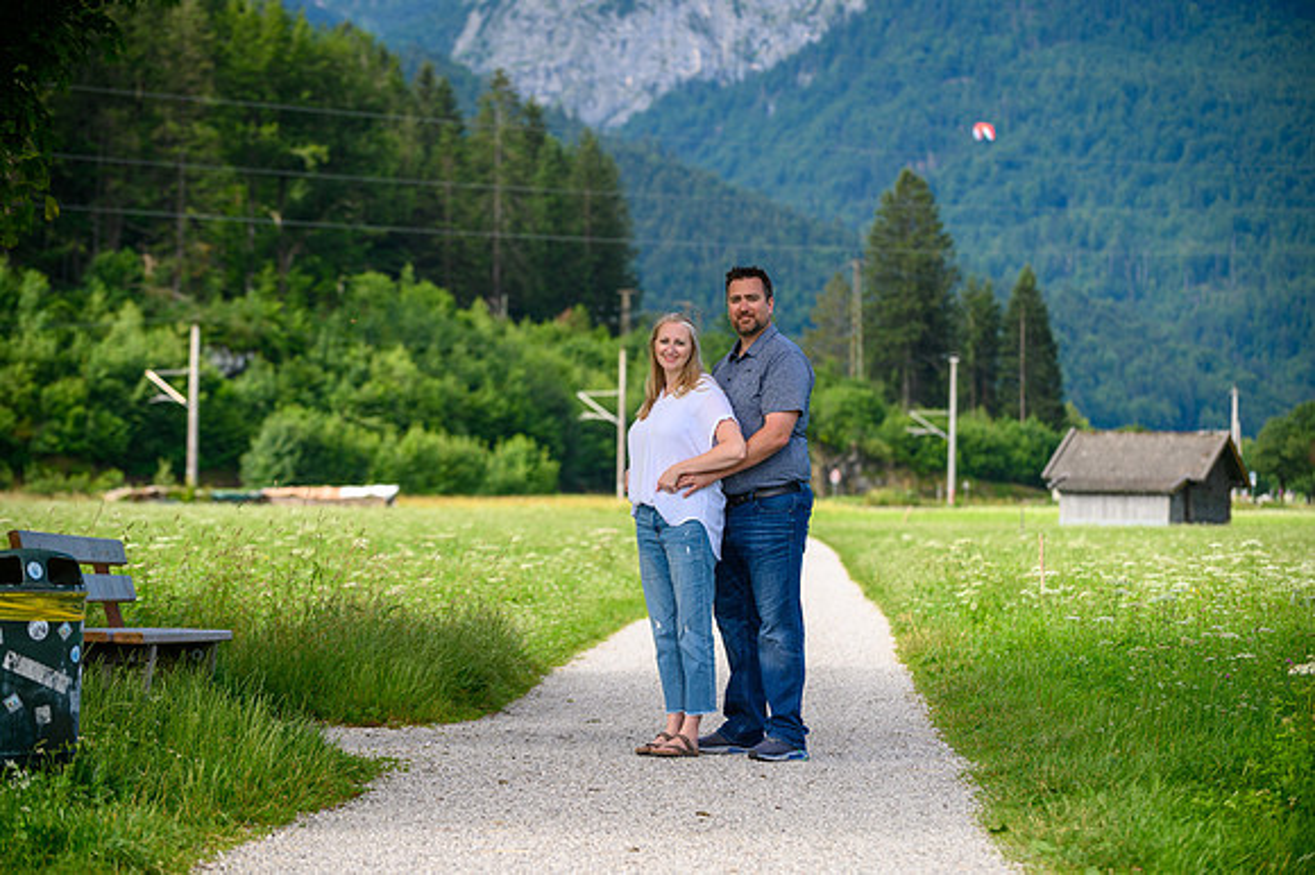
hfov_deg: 20.0
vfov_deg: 13.4
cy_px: 438
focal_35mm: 102
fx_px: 3724
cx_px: 658
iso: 125
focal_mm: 102
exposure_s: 1/1000
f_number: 4
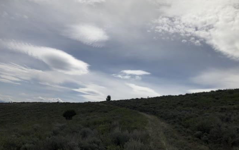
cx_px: 119
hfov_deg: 62.9
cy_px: 81
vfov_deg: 41.8
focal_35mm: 30
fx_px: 195
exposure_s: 1/9615
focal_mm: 3.99
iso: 20
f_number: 1.8
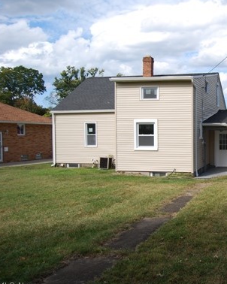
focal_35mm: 39
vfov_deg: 46.9
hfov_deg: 35.4
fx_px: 328
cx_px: 215
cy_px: 145
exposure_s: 1/1000
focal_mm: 18
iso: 140
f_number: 4
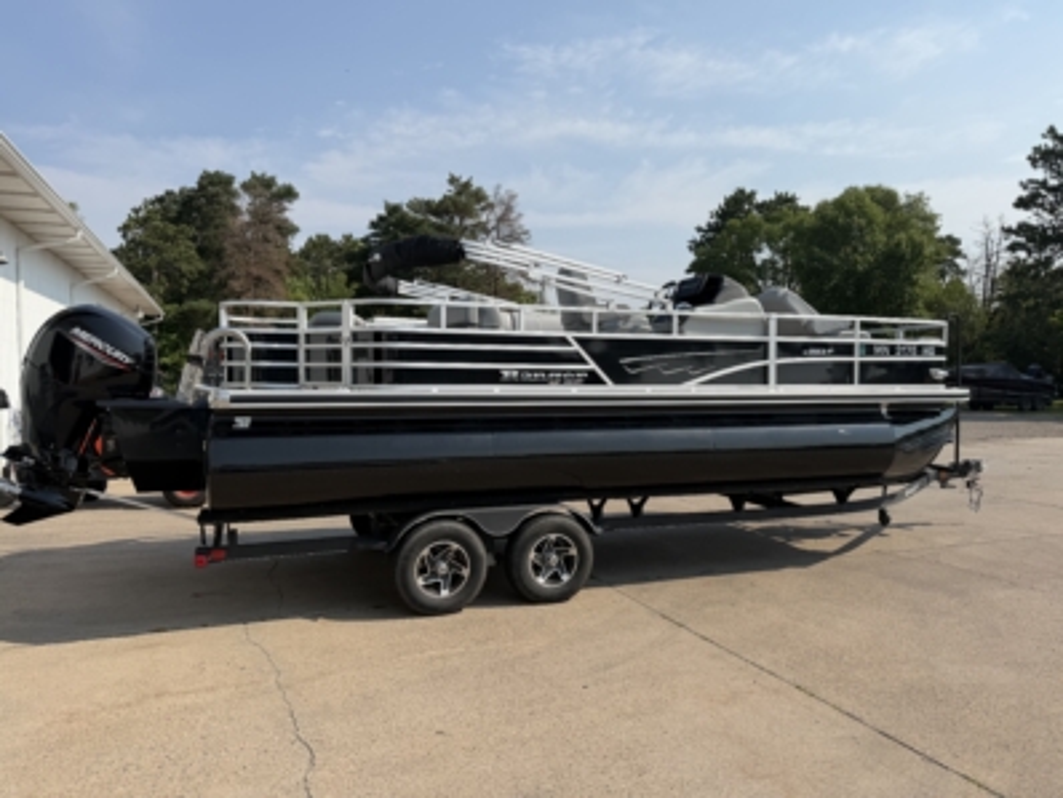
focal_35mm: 24
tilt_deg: -1.6
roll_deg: +1.9
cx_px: 532
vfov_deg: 56.9
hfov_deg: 71.6
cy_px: 399
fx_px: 737
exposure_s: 1/5714
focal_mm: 6.76
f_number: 1.78
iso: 80
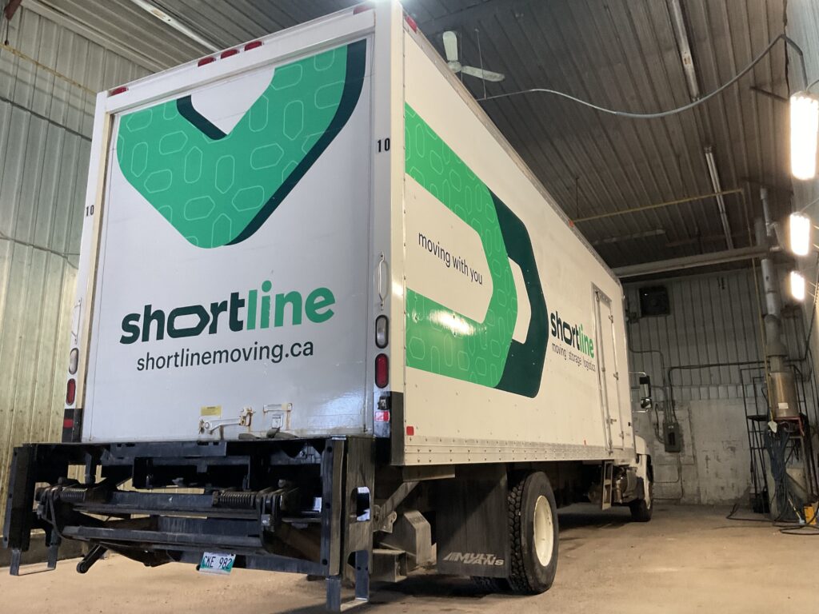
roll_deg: +1.8
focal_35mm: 29
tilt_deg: +14.3
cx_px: 410
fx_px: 686
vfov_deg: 48.2
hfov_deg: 61.7
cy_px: 307
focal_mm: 3
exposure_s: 1/60
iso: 160
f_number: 1.8
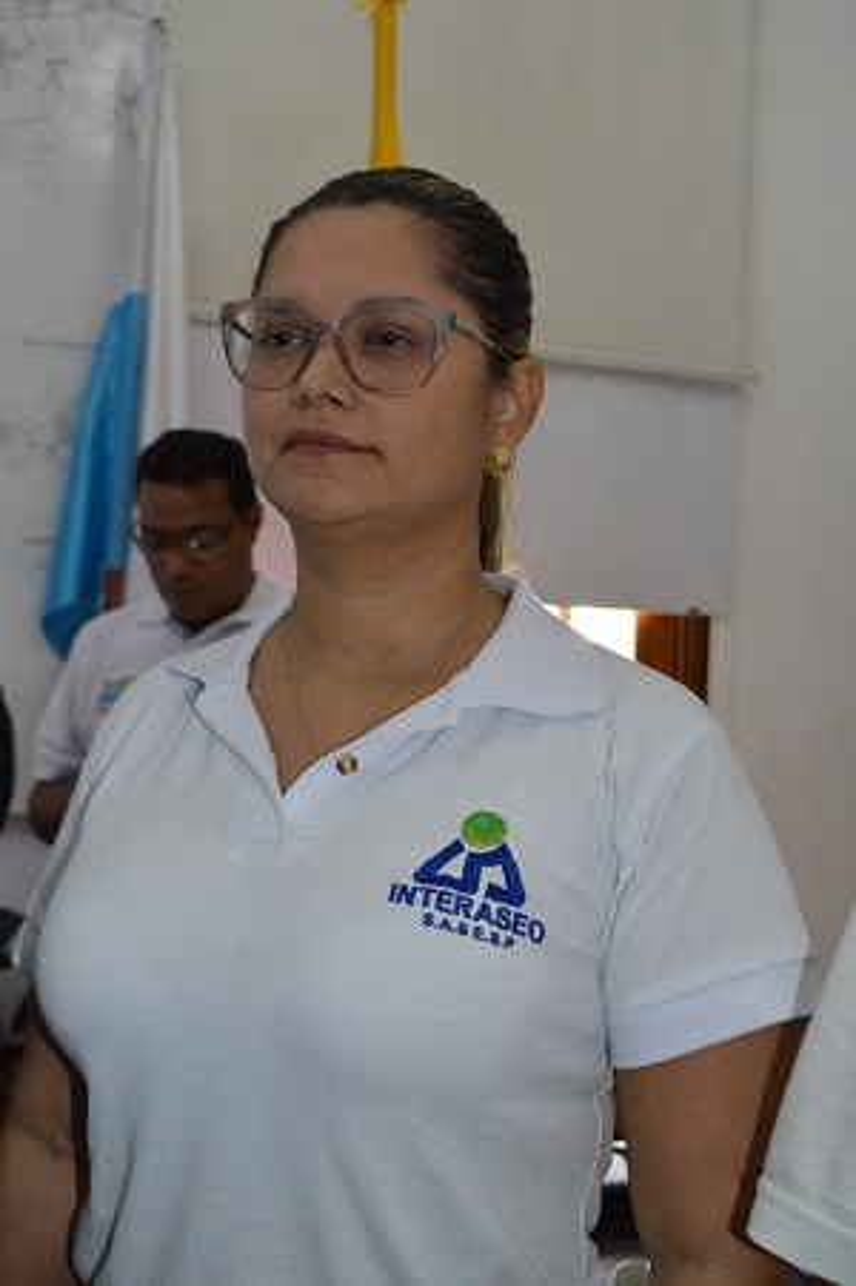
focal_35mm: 45
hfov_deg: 29.8
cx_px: 428
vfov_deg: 43.6
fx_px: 1607
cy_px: 643
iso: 1600
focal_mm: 30
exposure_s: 1/125
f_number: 5.6
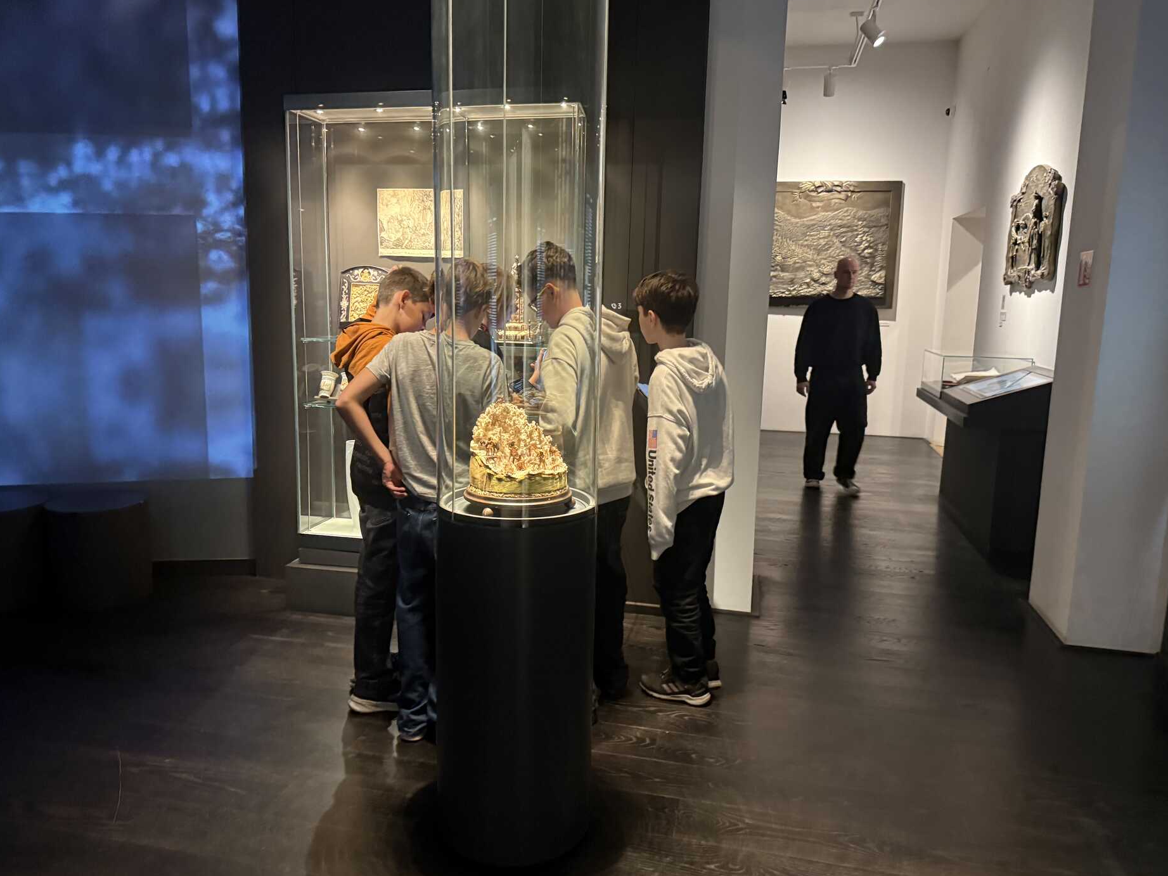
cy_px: 426
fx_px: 843
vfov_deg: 54.9
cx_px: 585
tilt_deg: -8.9
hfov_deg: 69.4
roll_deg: -2.4
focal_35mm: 25
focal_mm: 6.76
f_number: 1.78
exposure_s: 1/41
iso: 800
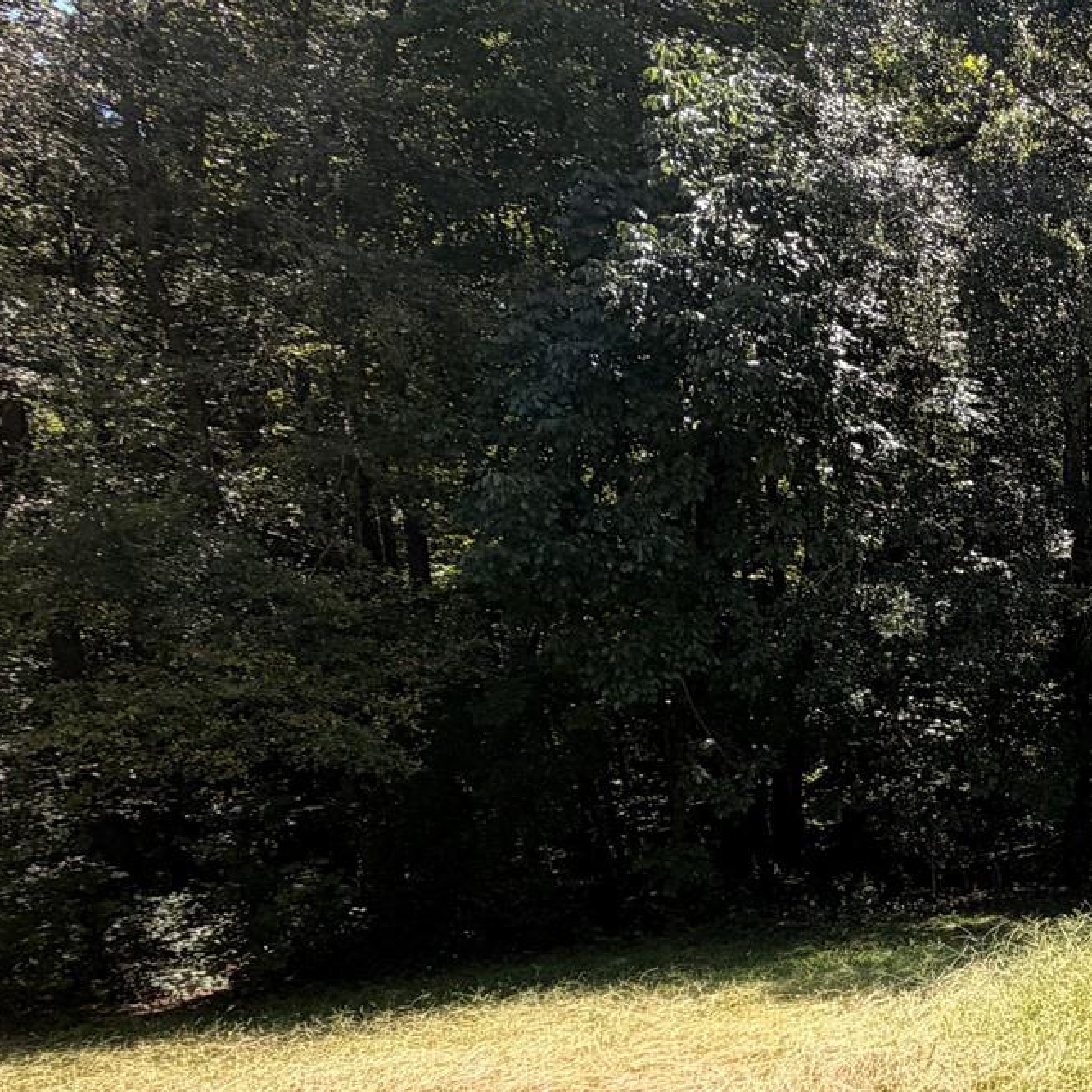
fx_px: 1356
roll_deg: +2.3
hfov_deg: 32.3
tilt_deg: -7.5
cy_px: 769
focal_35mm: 38
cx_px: 1442
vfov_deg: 42.9
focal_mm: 2.22
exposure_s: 1/531
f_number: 2.2
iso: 40
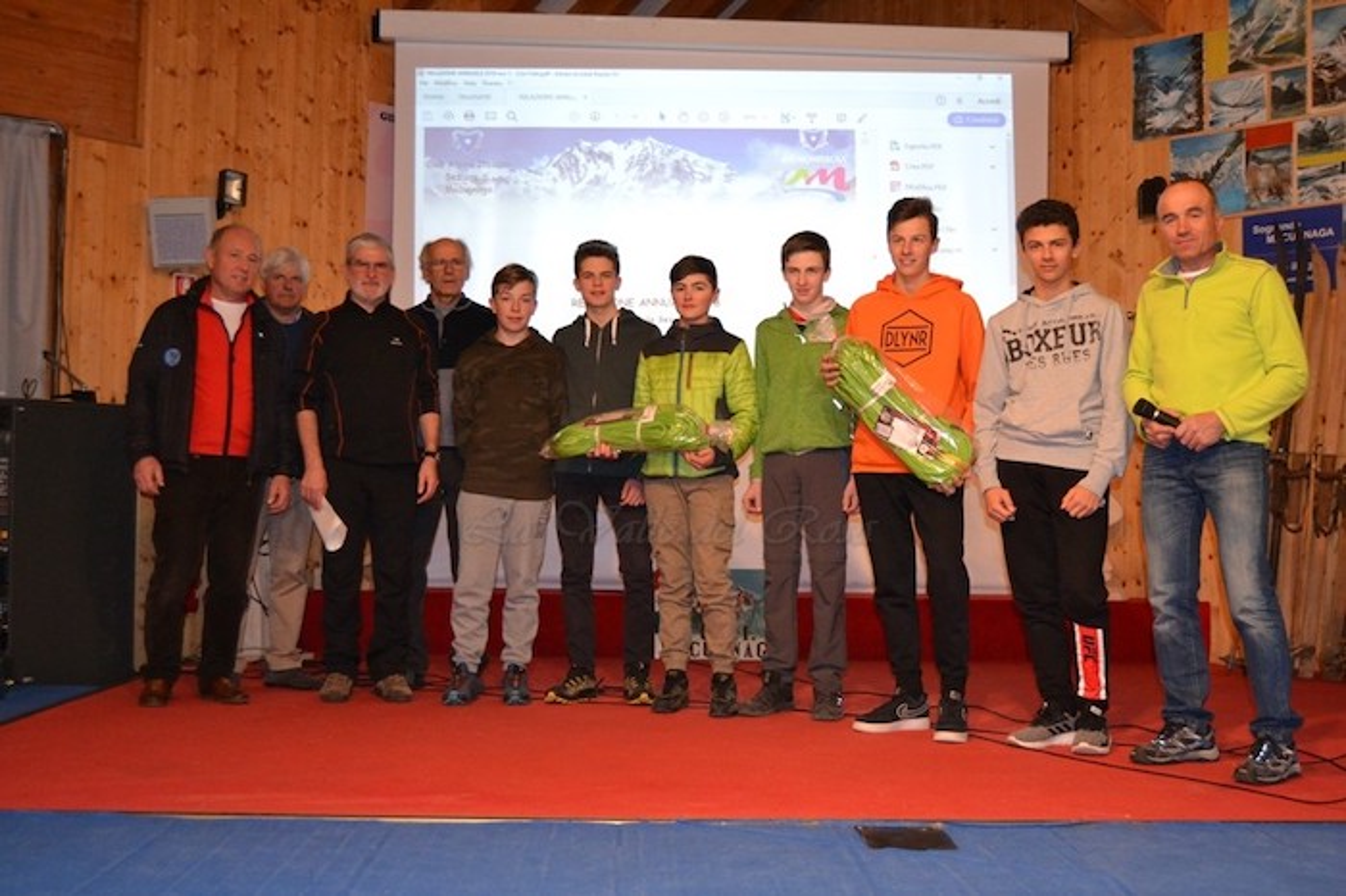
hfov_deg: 49.6
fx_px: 1457
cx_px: 673
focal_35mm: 39
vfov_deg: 34.2
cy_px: 448
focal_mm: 26
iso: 2200
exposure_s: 1/60
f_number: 4
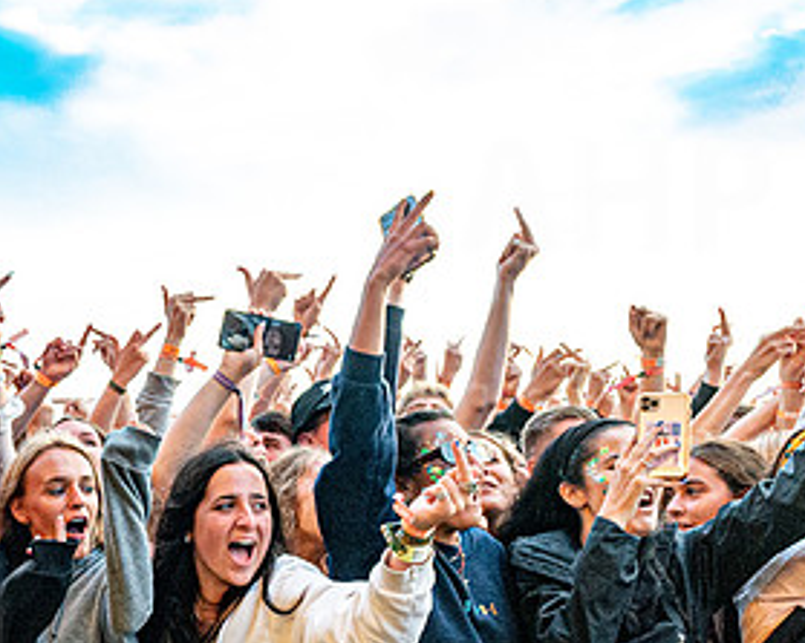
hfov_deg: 36.2
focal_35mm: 48
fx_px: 1143
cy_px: 536
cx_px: 66
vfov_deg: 30.5
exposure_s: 1/1000
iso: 4000
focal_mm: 24
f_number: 5.6
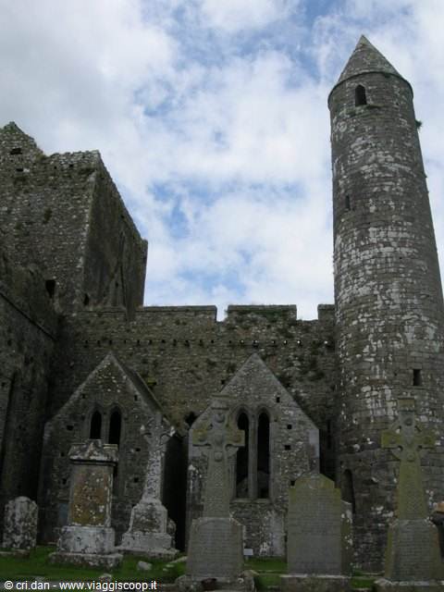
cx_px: 222
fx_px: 616
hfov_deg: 39.7
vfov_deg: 51.4
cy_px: 296
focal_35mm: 36
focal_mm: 7.5
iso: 64
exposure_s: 1/285
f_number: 6.1
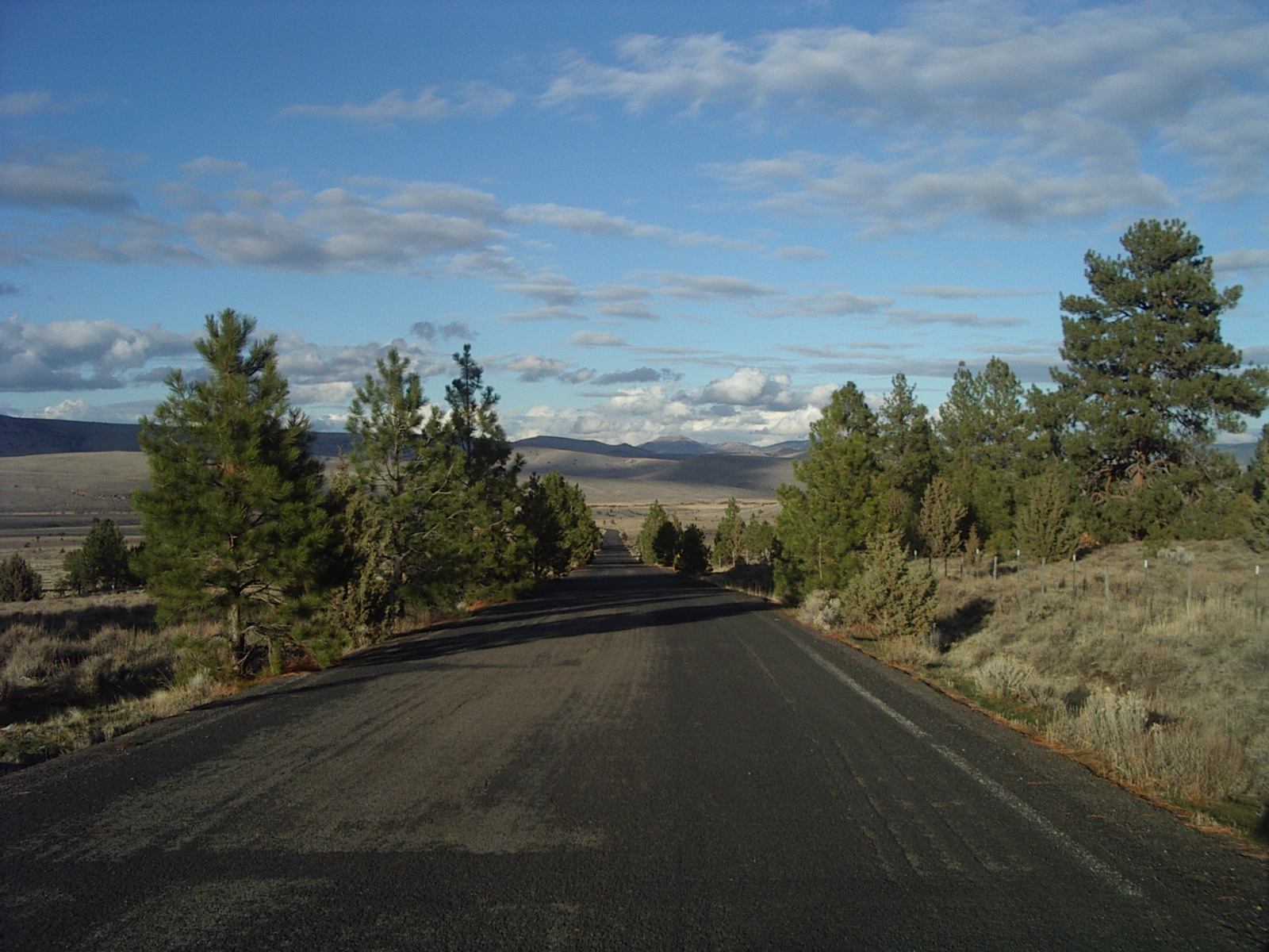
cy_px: 476
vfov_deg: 37.7
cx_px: 634
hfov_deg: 49.0
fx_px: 1393
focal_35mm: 38
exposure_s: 1/400
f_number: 4.8
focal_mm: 5.8
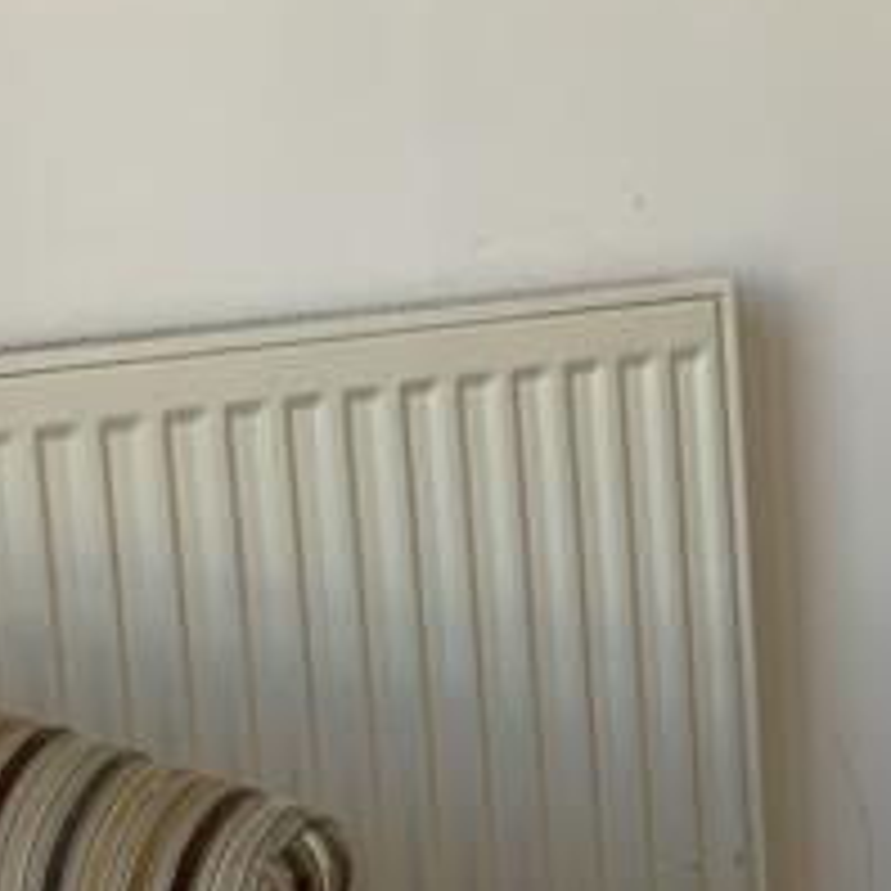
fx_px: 3465
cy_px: 482
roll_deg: +2.3
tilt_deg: -8.9
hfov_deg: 12.6
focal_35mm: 119
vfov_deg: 14.6
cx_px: 1845
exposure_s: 1/100
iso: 40
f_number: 1.8
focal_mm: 4.25
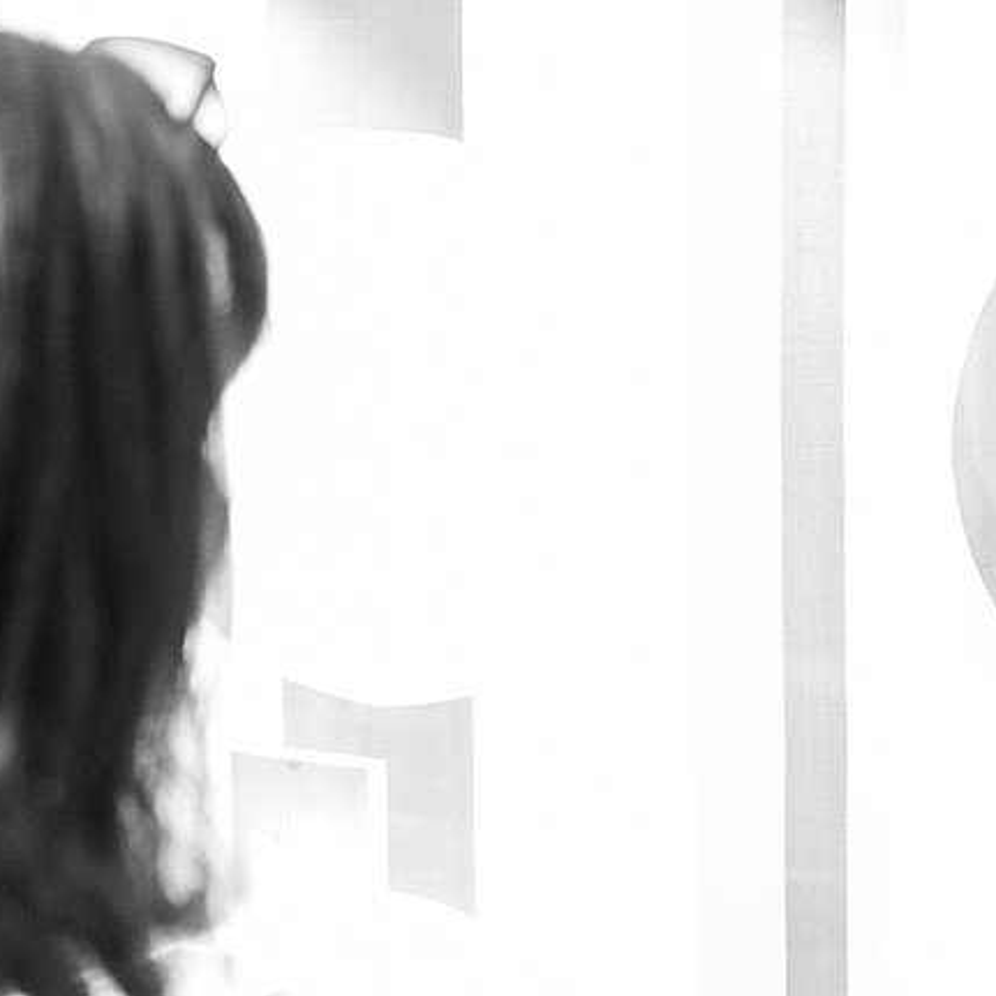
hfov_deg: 26.1
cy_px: 499
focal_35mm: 66
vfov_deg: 26.1
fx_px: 2148
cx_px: 594
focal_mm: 50
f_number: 4
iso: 6400
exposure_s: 1/100
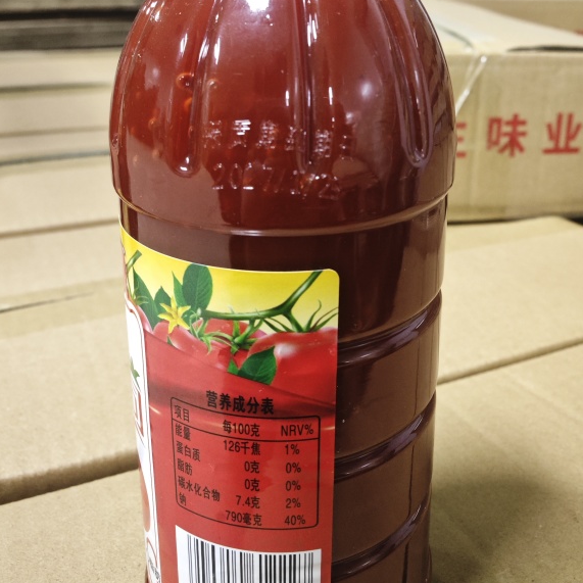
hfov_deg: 43.6
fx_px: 724
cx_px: 355
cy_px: 162
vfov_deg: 42.8
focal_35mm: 38
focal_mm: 8.7
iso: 6400
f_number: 4
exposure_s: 1/25
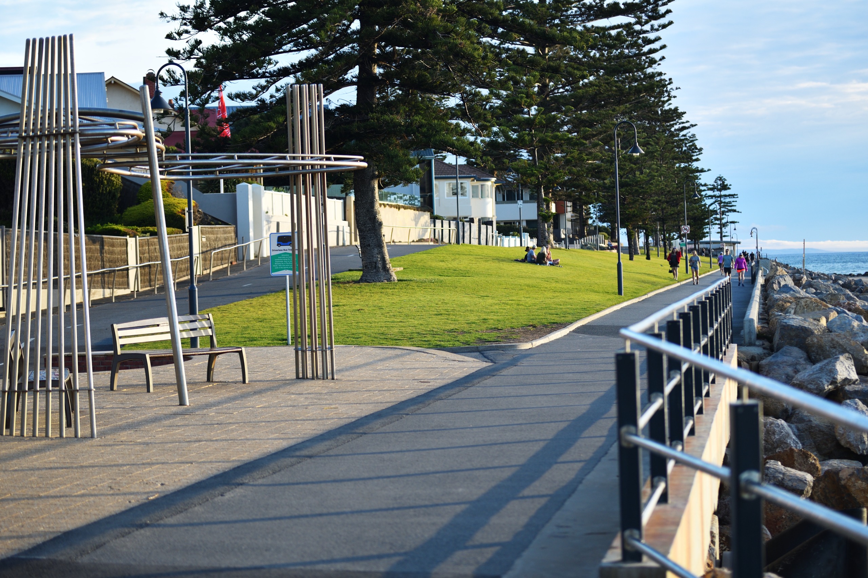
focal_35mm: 75
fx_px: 1808
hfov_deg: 27.0
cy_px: 289
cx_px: 434
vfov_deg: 18.2
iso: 100
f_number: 2
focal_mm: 50
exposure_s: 1/400
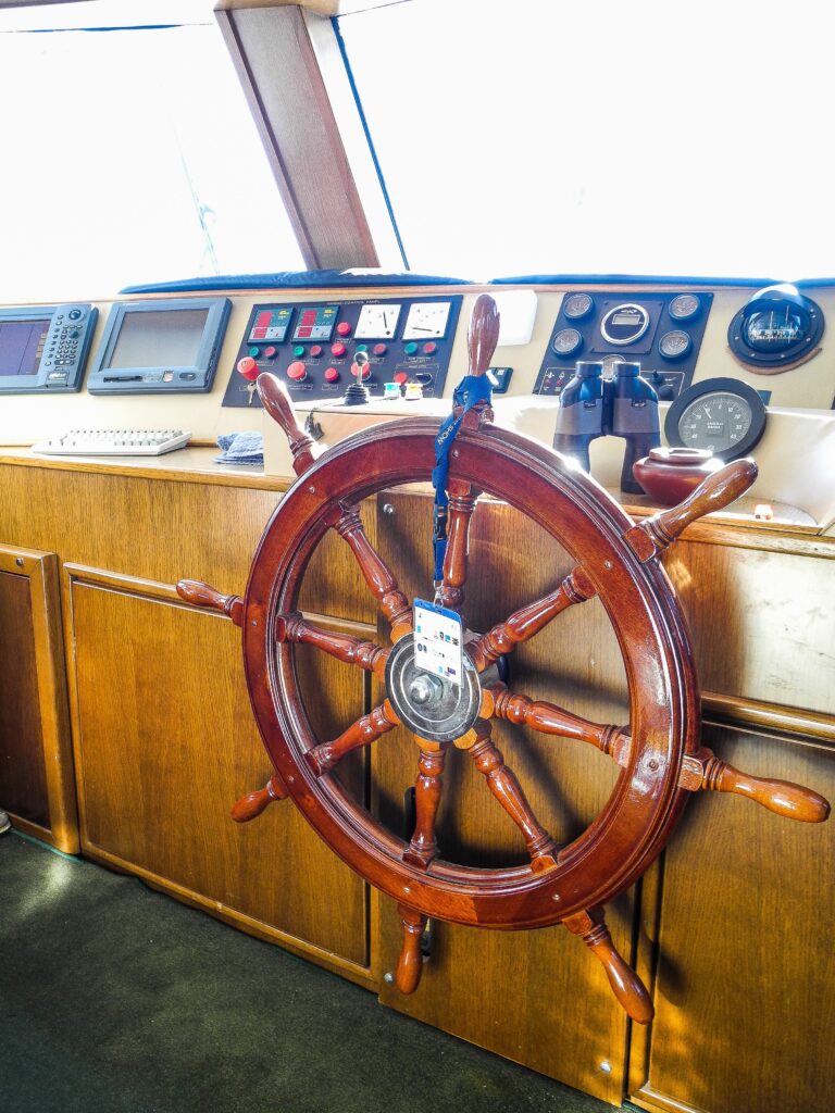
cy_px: 556
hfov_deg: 46.8
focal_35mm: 30
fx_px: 965
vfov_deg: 60.0
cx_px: 418
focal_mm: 6.4
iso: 100
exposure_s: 1/55
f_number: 2.8
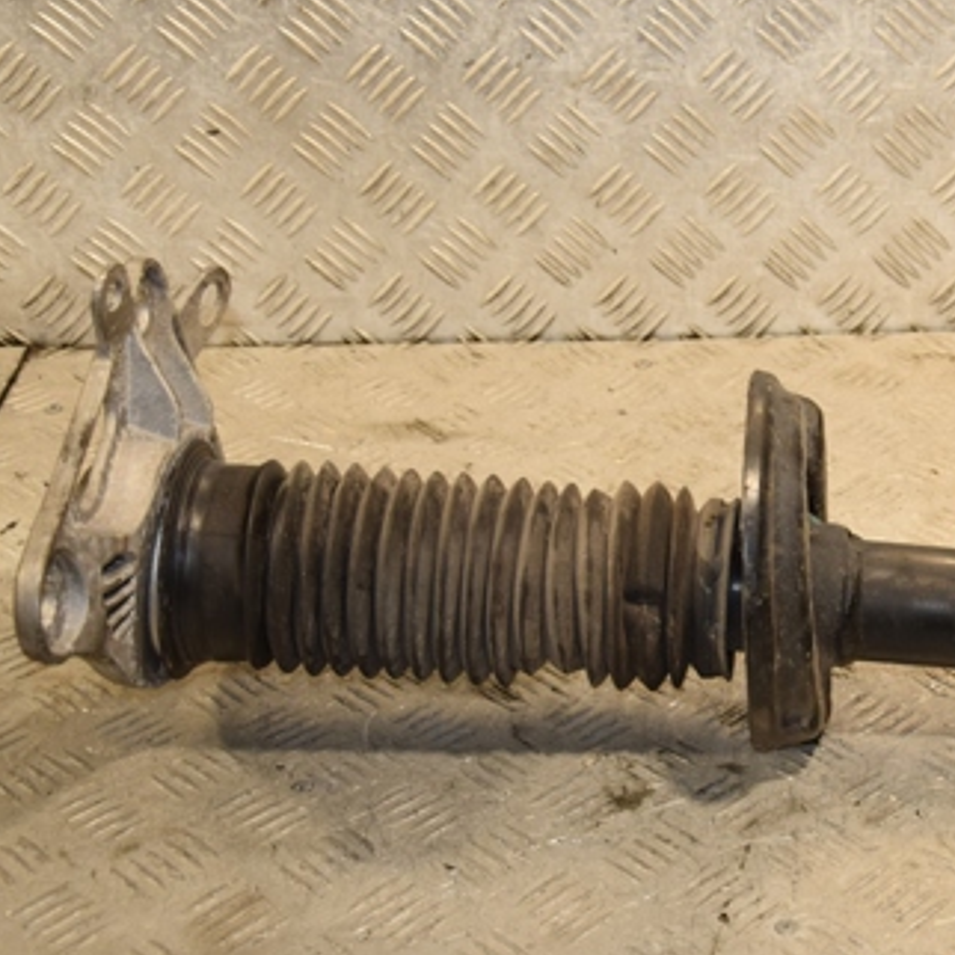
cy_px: 483
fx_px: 2528
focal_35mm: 81
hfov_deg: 20.9
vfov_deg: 21.4
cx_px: 887
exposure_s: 1/200
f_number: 5.6
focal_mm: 32
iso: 800
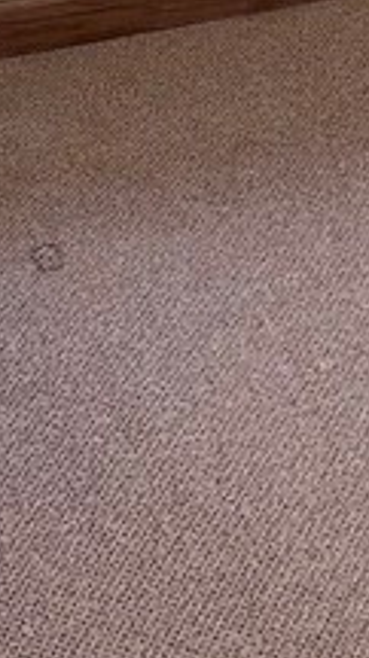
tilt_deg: -6.0
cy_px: -762
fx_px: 3385
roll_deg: +0.8
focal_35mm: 194
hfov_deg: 6.1
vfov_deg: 10.1
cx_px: 610
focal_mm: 6.76
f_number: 1.78
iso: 125
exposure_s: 1/60
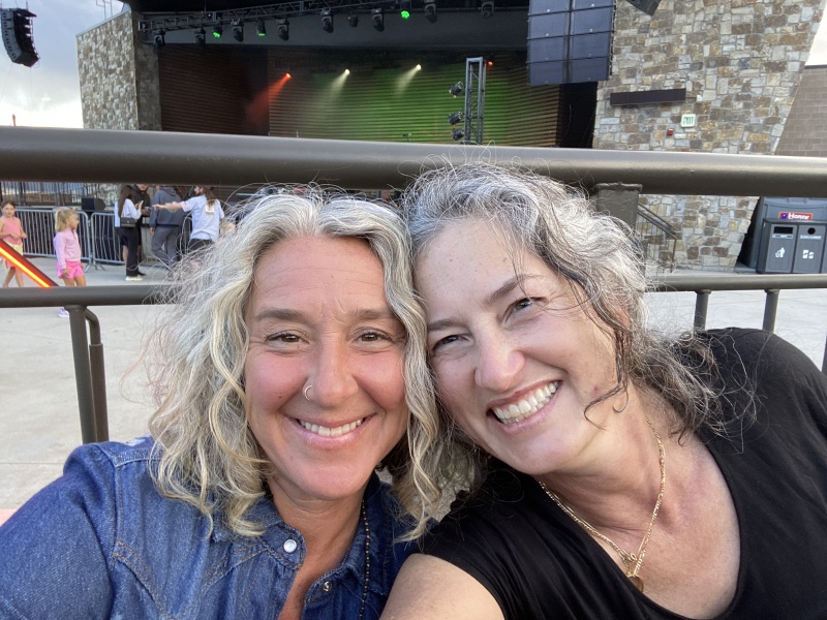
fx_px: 549
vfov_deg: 58.9
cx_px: 414
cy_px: 310
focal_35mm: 23
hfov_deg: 73.9
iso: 100
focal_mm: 2.71
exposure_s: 1/94
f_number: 2.2
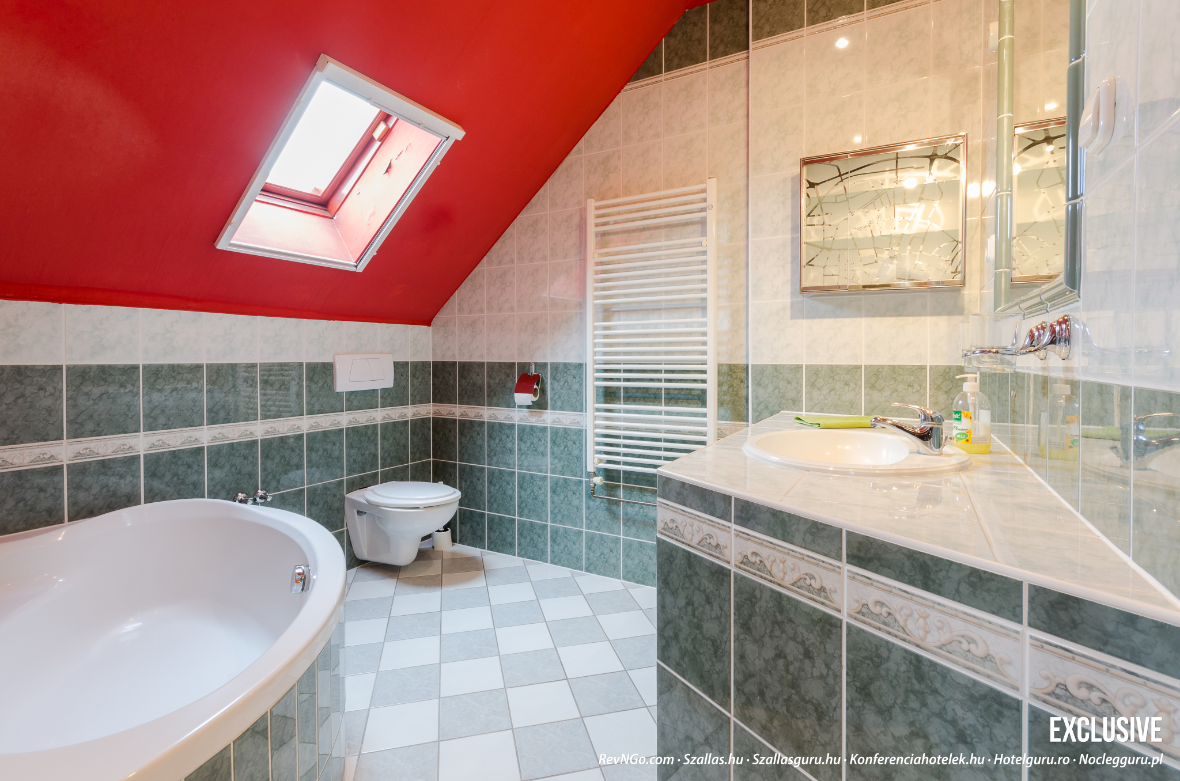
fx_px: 491
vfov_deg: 77.1
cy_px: 390
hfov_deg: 100.5
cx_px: 590
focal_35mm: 15
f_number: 11
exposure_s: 1.3
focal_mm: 10
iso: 200
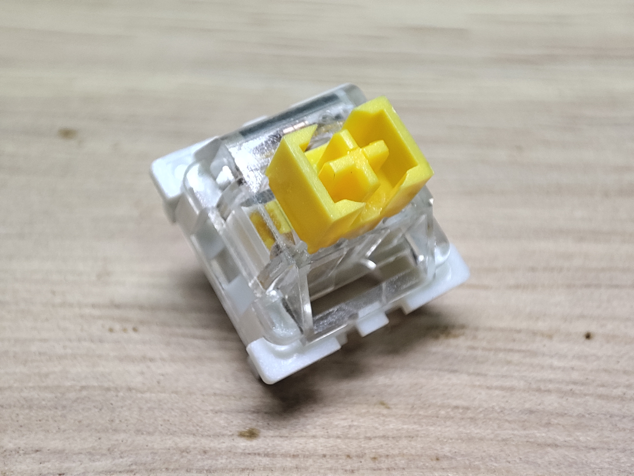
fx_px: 879
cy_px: 238
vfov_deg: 30.3
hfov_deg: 39.7
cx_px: 317
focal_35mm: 48
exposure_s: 1/50
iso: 114
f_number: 2.4
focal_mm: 4.03
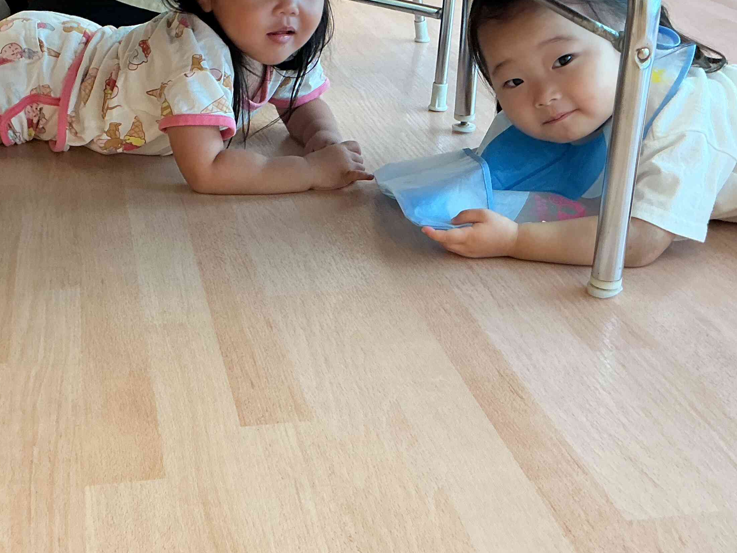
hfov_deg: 35.8
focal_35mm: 53
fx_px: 1129
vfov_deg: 27.5
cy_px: 245
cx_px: 246
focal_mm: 3
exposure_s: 1/120
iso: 40
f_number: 1.8
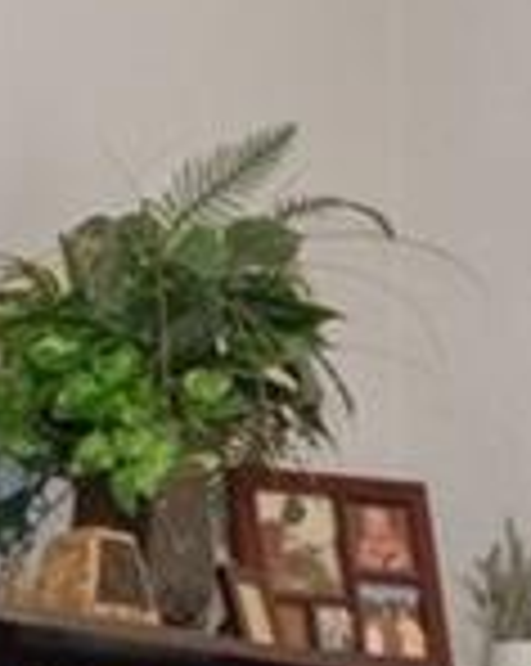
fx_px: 3899
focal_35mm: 198
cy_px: 1188
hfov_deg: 7.7
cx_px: -122
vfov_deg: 9.3
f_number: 8
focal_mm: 13
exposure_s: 1.5
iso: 320
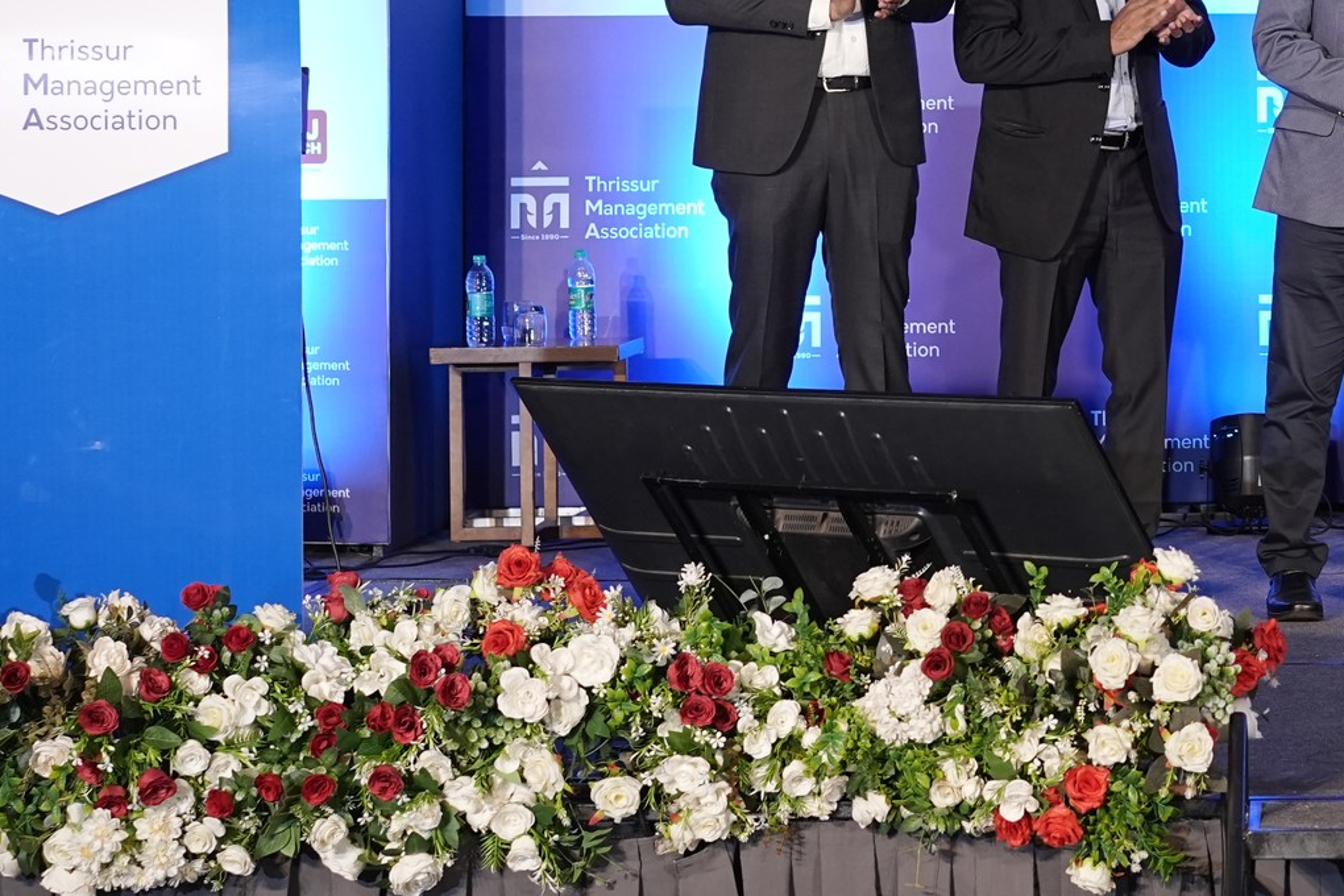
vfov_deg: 9.9
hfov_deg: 14.5
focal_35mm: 138
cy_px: 5
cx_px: 1481
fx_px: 5152
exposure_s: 1/160
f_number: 5
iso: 1250
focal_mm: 55
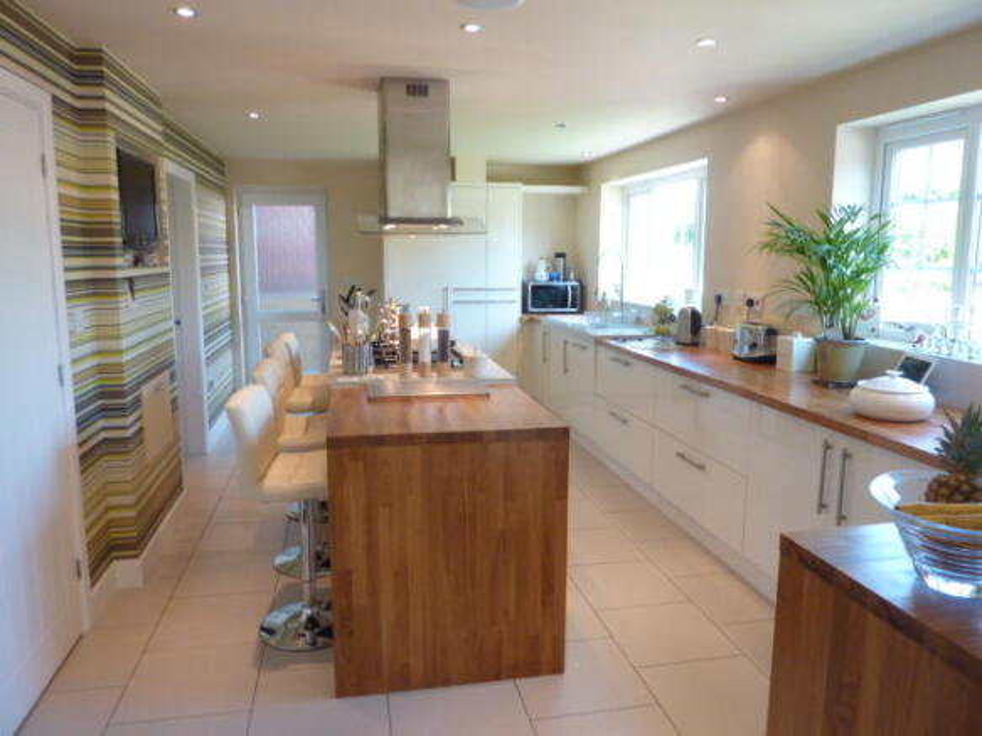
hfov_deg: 69.4
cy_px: 368
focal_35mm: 25
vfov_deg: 54.9
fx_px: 709
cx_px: 491
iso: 200
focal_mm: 4.1
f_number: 3.3
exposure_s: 1/30
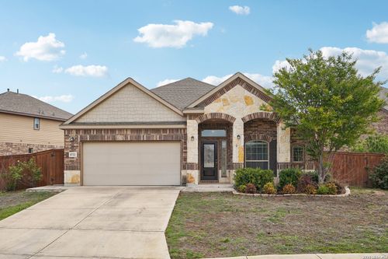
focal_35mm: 30
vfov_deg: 43.6
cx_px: 194
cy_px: 130
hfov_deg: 61.9
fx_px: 323
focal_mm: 30
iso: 100
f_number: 8
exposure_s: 1/250
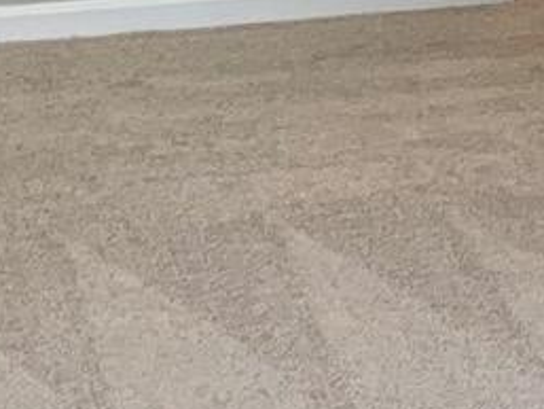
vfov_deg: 6.9
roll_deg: -0.4
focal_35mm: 207
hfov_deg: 9.4
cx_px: 684
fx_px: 3255
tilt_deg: -6.6
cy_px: -409
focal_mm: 4.25
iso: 80
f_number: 1.8
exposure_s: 1/60
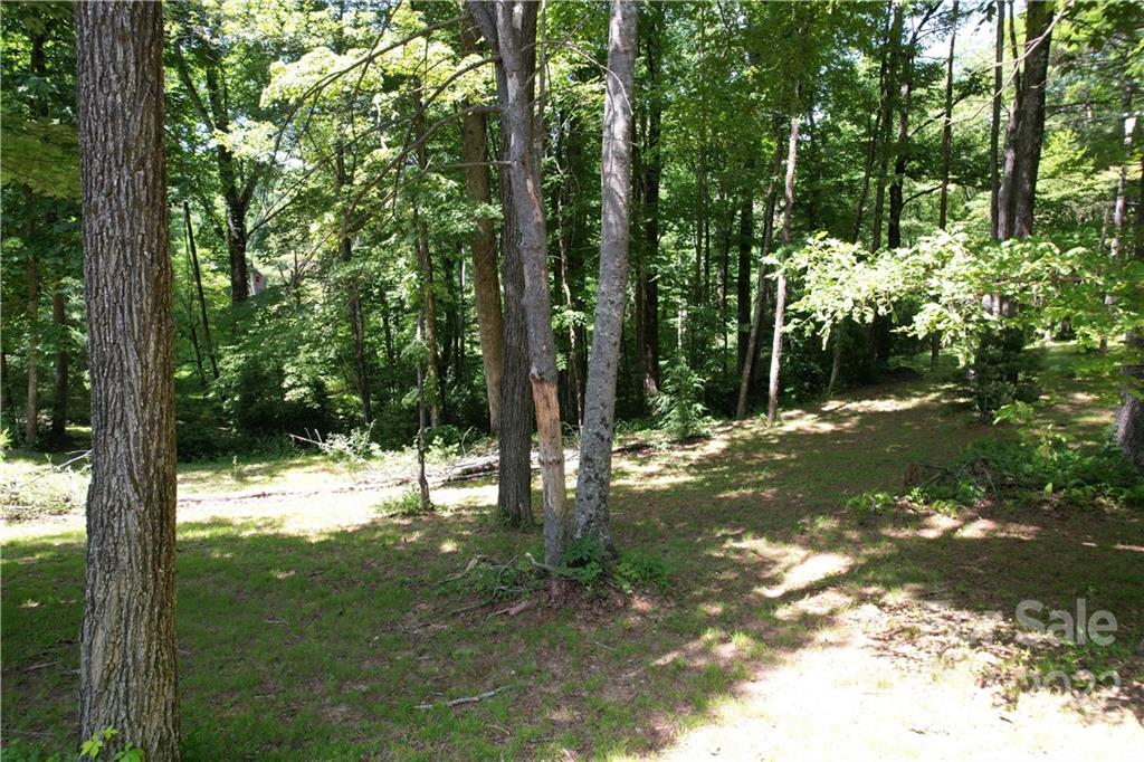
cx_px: 572
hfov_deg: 78.6
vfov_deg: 57.2
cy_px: 381
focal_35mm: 22
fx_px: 699
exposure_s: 1/180
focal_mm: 8.38
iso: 100
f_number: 2.8
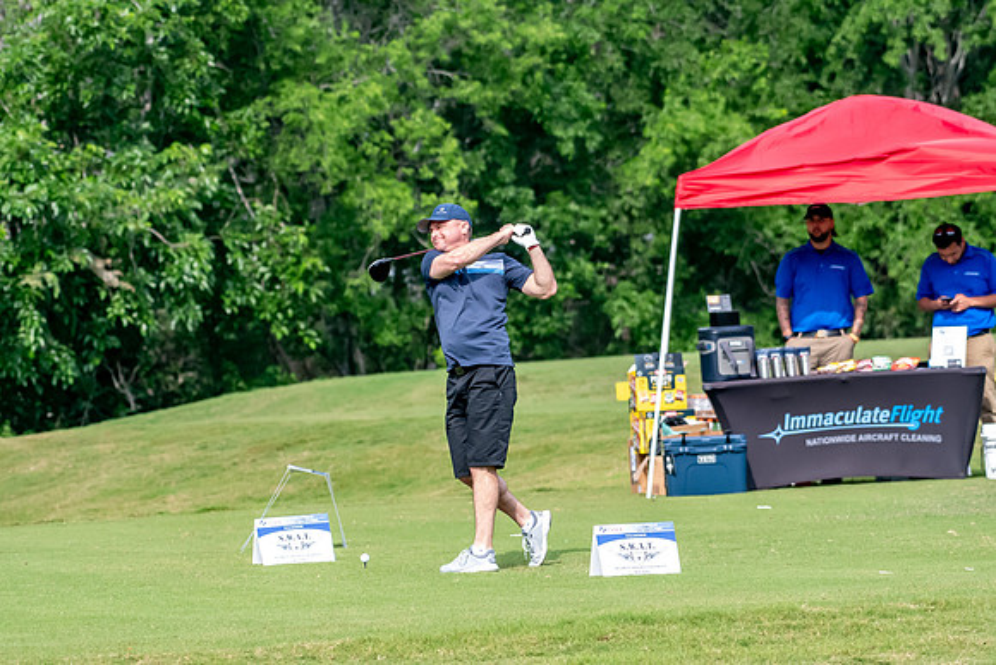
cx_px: 498
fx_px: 8302
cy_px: 332
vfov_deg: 4.6
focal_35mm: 300
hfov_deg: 6.9
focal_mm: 200
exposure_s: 1/2000
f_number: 5.6
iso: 1400
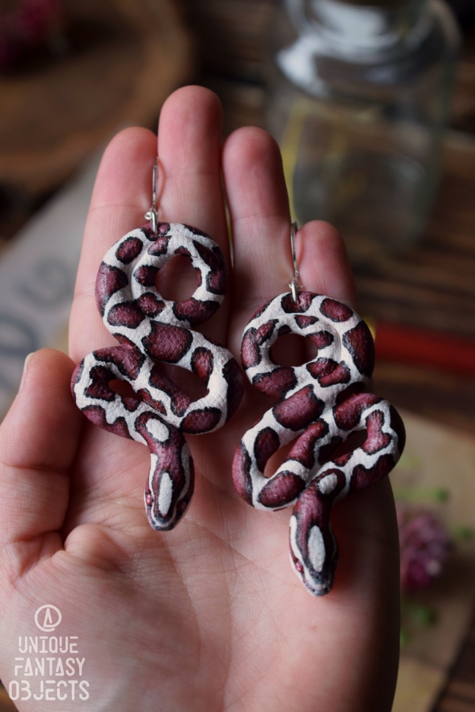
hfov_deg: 16.6
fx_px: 1633
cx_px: 238
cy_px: 356
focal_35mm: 82
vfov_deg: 24.6
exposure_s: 1/60
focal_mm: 55
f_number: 5.6
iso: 640
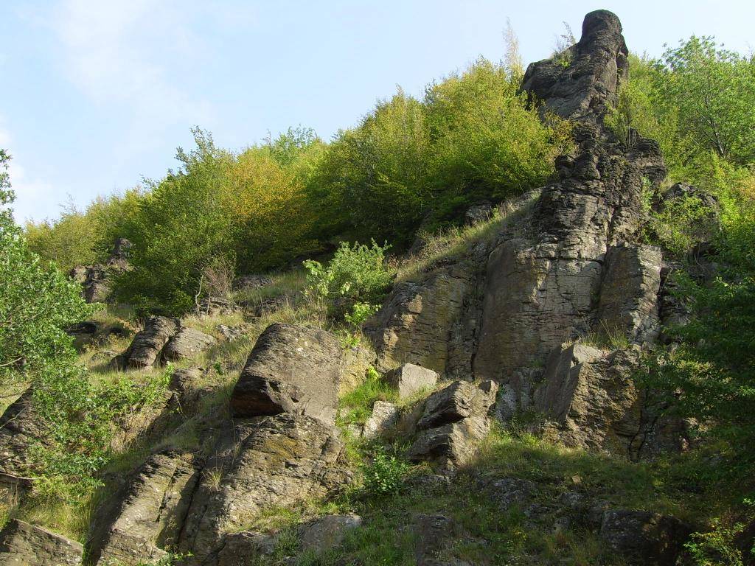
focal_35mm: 38
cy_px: 283
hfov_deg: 49.0
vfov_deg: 37.7
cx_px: 378
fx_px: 829
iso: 50
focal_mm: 7.8
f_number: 6.4
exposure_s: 1/125
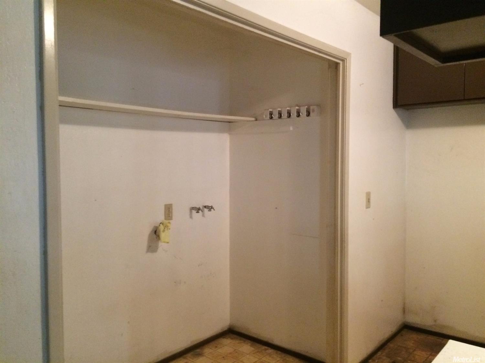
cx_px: 242
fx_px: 406
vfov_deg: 48.2
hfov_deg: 61.7
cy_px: 182
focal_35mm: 29
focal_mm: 4.15
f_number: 2.2
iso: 320
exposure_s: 1/15
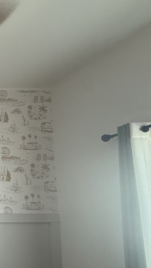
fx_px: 242
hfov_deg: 21.5
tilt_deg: +4.4
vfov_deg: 56.4
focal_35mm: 34
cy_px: 184
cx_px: -124
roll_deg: -0.3
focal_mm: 2.22
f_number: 2.2
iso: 320
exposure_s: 1/71
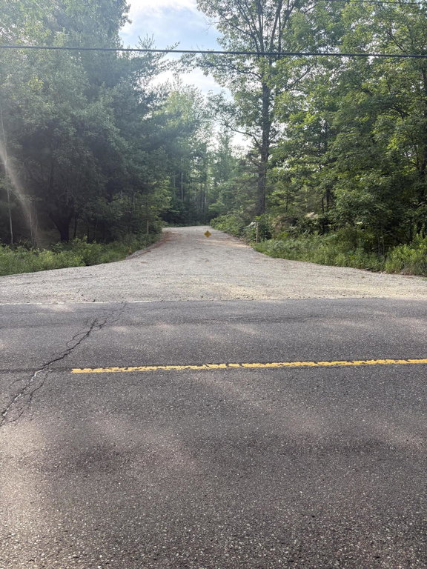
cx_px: 214
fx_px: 428
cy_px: 284
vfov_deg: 67.3
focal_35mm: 26
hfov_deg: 53.1
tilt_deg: -9.6
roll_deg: -1.5
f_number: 1.6
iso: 64
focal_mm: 5.96
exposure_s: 1/641
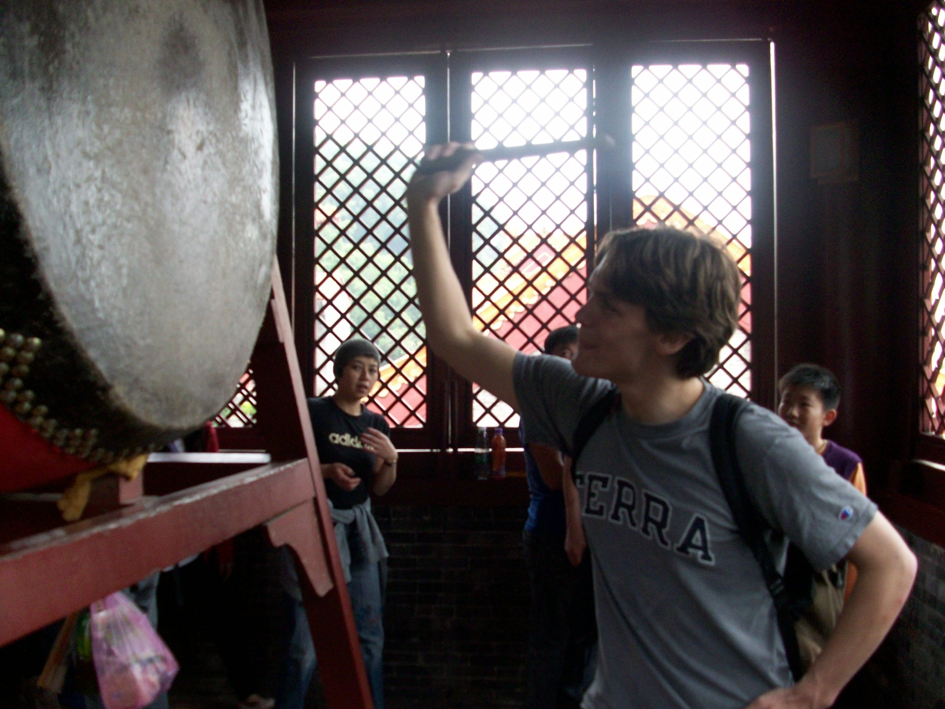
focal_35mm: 34
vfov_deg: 41.8
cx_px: 472
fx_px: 928
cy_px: 354
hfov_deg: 54.0
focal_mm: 5.7
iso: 109
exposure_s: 1/60
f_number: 2.8
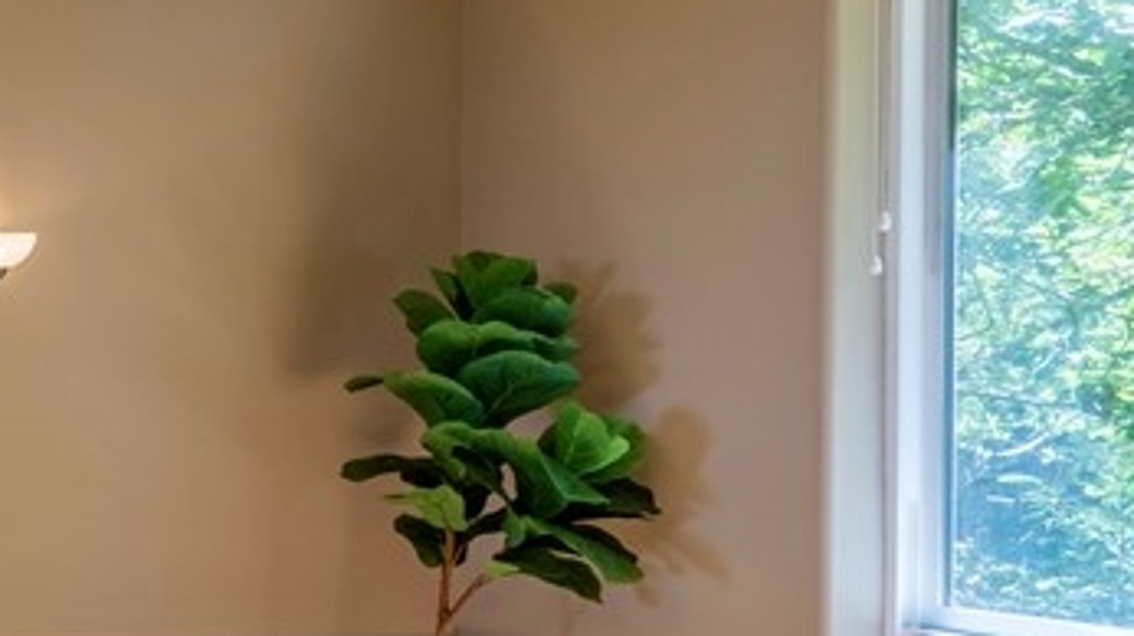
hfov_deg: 21.1
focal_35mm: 72
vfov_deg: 16.7
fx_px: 2163
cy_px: 372
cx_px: -847
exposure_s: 1/50
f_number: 8
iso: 320
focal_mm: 14
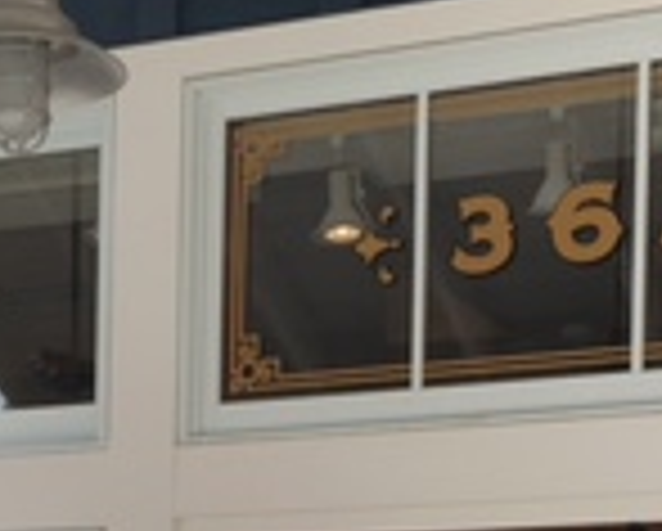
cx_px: 135
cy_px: 864
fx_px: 2413
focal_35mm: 123
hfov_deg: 15.5
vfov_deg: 11.9
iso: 25
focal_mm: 4.15
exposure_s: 1/509
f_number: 2.2
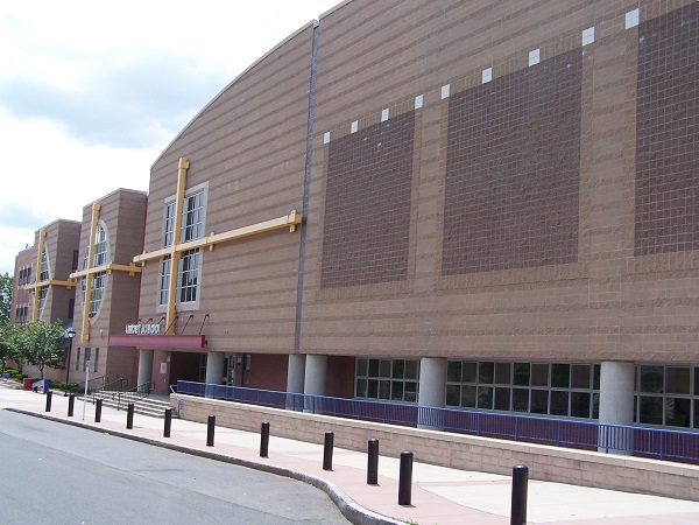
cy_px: 262
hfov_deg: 46.8
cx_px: 350
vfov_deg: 36.0
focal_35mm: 40
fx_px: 808
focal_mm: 6.7
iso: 80
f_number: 4
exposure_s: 1/500
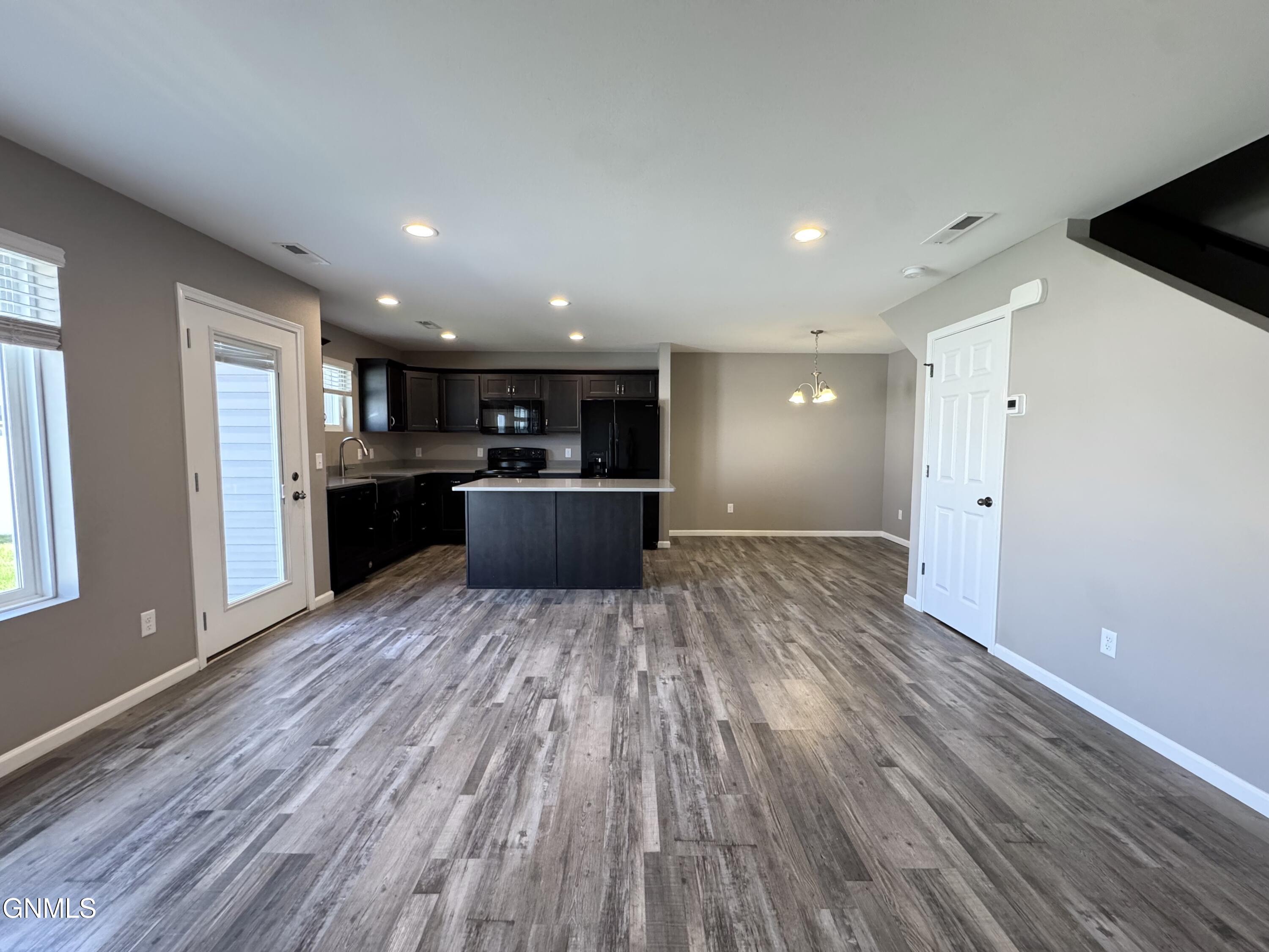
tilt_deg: -4.7
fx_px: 513
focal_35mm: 14
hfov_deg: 102.1
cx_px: 634
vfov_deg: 85.7
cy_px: 476
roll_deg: -0.7
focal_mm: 2.22
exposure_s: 1/120
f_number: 2.2
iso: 250
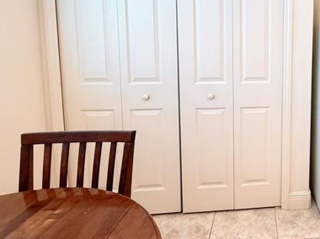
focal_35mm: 26
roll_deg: +0.6
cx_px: 285
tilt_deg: -4.6
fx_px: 240
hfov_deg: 58.2
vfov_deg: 50.5
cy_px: 56
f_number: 2.2
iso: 320
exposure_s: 1/60
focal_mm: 2.22
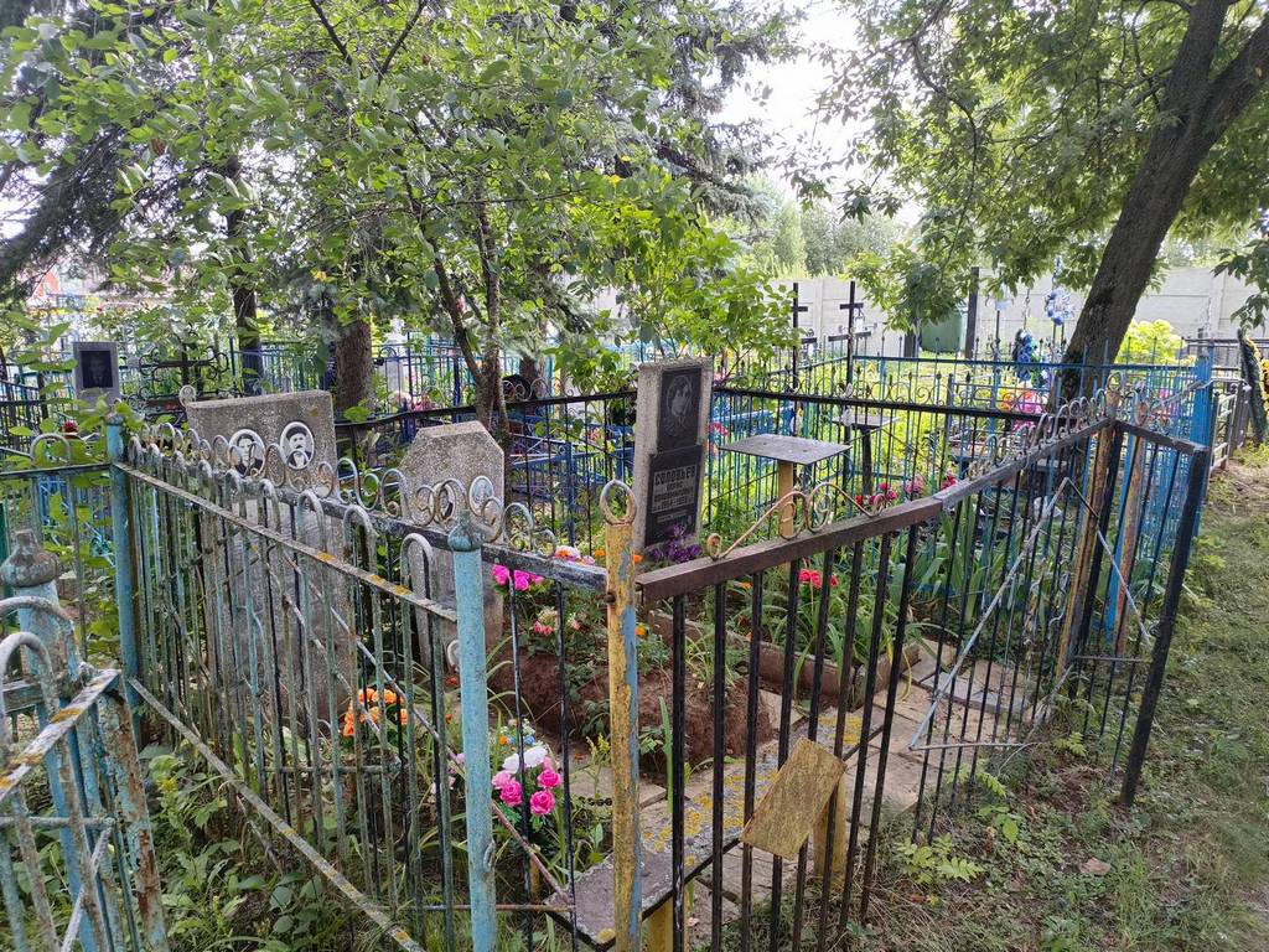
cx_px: 634
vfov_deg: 54.9
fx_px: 916
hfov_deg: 69.4
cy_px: 476
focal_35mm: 25
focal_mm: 4.76
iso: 144
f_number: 1.69
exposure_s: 1/100
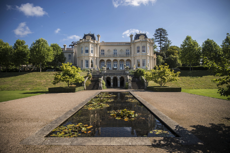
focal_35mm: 19
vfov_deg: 64.6
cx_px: 115
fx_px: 121
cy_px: 76
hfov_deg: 86.9
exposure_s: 1/640
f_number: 4
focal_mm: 19
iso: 100
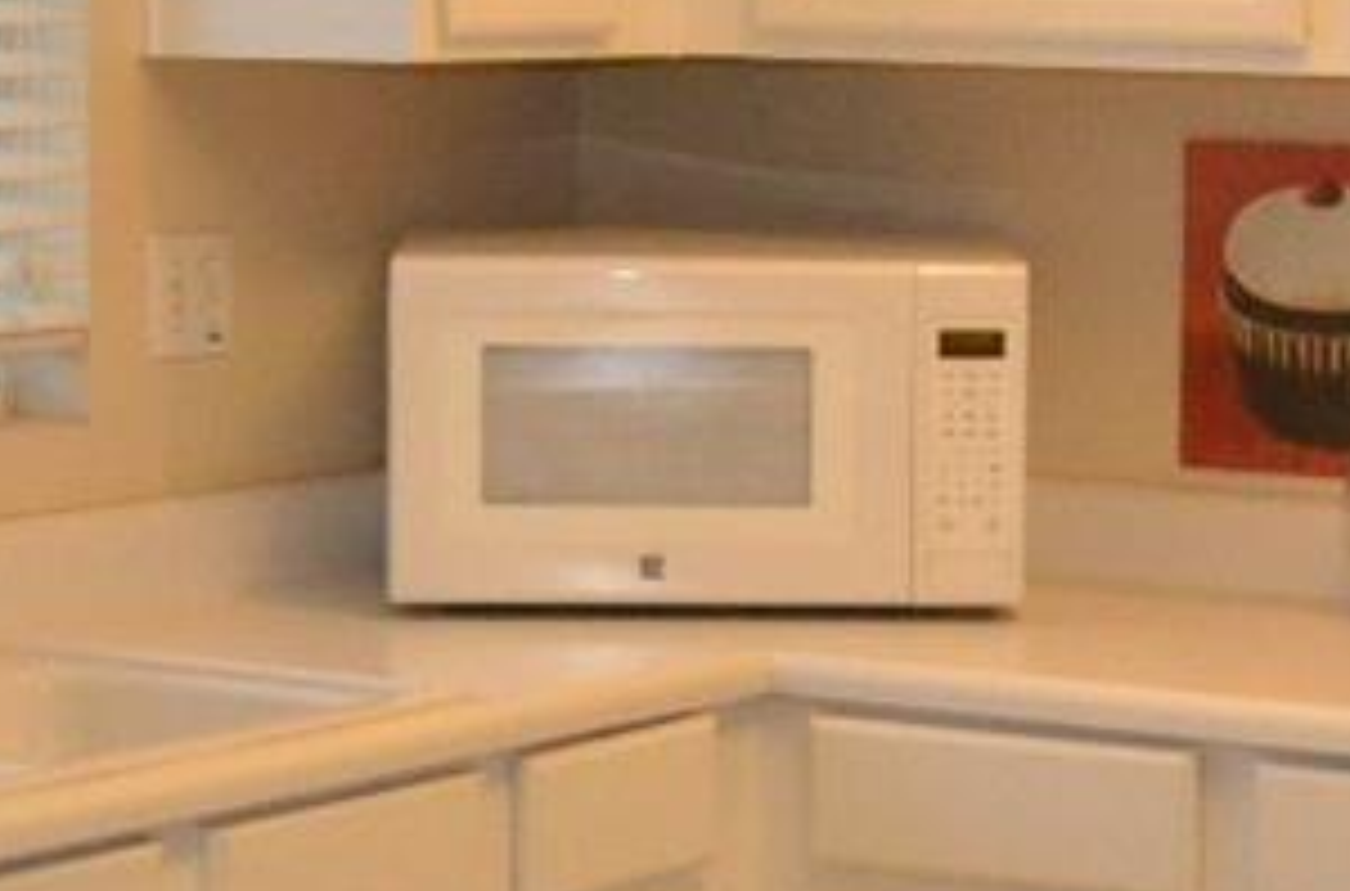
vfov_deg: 10.1
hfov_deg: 15.2
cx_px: 873
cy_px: 513
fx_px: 5047
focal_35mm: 135
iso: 2000
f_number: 9
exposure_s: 1/160
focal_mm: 18
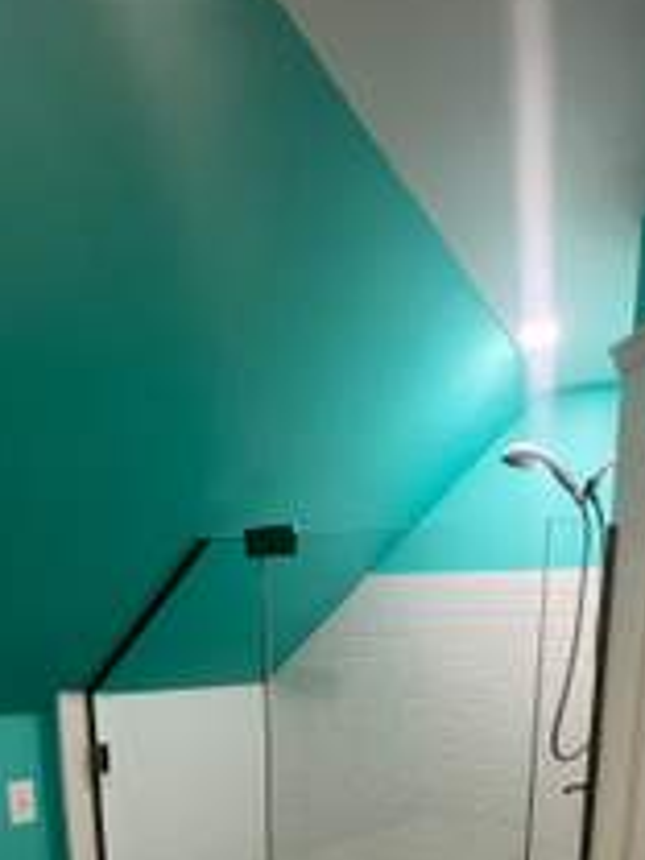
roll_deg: -1.3
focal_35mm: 25
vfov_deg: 57.8
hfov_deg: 54.3
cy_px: 798
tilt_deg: -11.6
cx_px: 401
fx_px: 621
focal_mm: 1.57
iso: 160
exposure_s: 1/60
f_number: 1.8
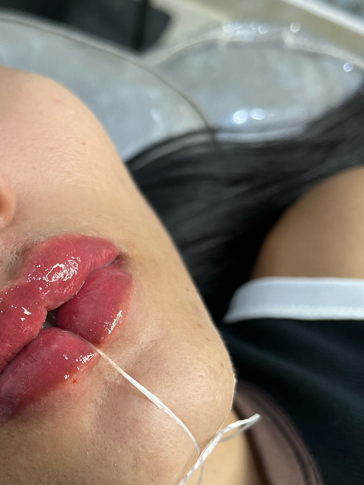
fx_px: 631
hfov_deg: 31.0
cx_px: 52
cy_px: 322
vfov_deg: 41.6
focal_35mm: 45
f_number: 1.6
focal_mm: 5.1
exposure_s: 1/120
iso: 100
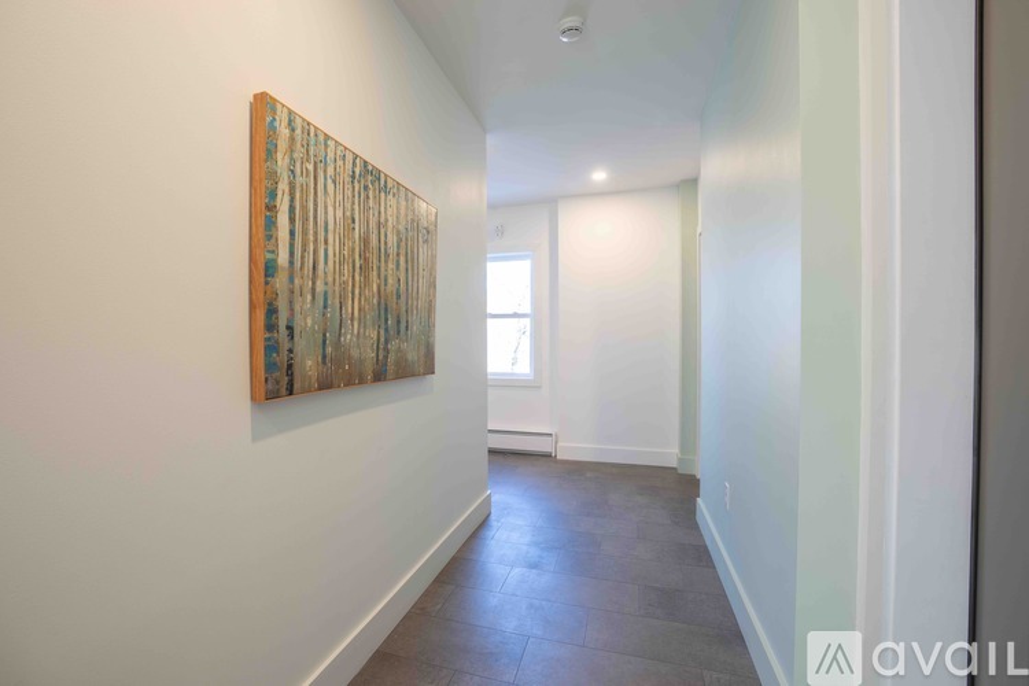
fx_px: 457
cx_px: 514
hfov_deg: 96.7
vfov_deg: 73.7
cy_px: 343
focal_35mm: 16
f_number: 6.3
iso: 100
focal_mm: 16
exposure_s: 1/5
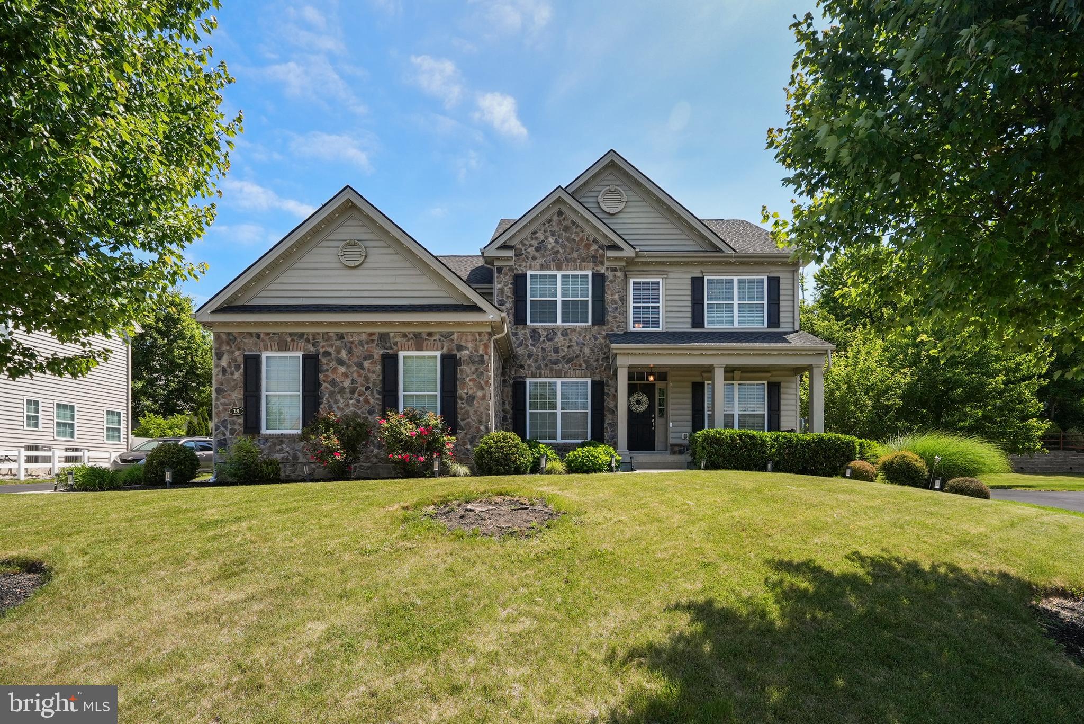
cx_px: 542
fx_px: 482
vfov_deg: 73.8
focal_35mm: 16
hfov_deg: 96.7
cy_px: 362
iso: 800
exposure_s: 1/250
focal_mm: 16
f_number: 10
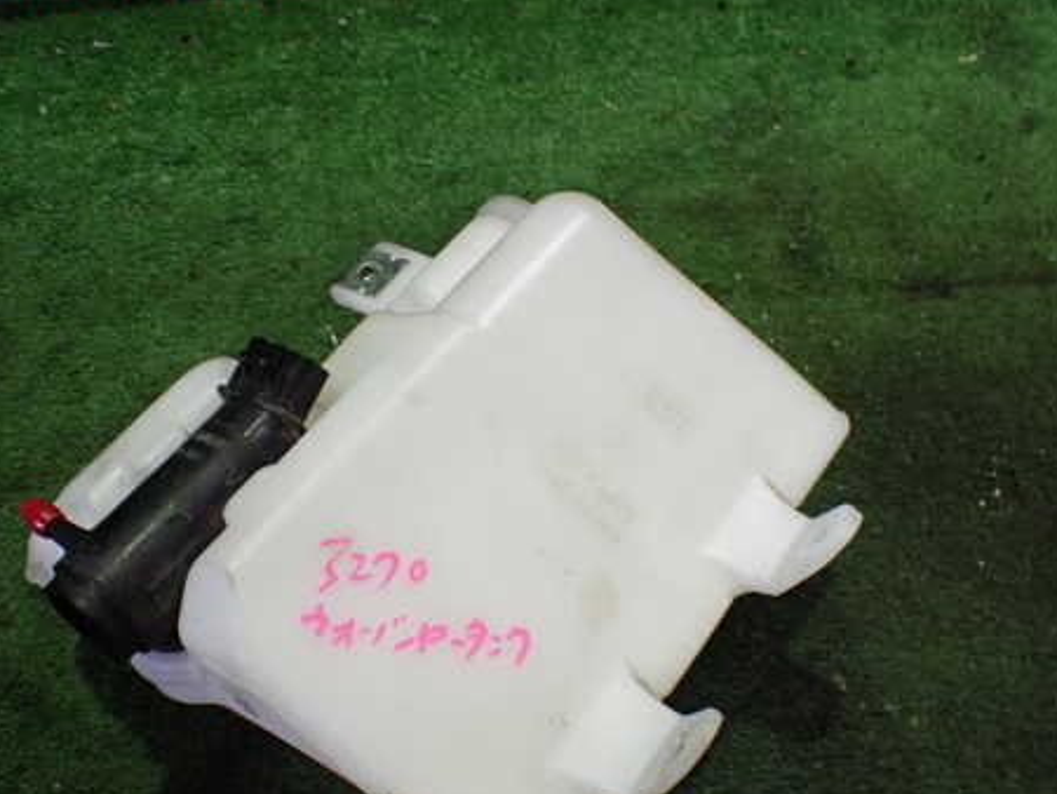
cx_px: 536
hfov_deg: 46.8
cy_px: 470
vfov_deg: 35.9
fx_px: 1222
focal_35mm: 40
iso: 800
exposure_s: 1/80
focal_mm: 5.4
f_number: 2.3
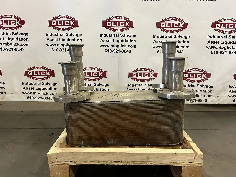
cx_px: 118
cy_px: 88
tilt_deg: -12.2
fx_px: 177
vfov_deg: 53.1
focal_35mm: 26
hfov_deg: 67.3
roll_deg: +0.0
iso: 200
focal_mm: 5.7
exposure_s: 1/60
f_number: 1.5
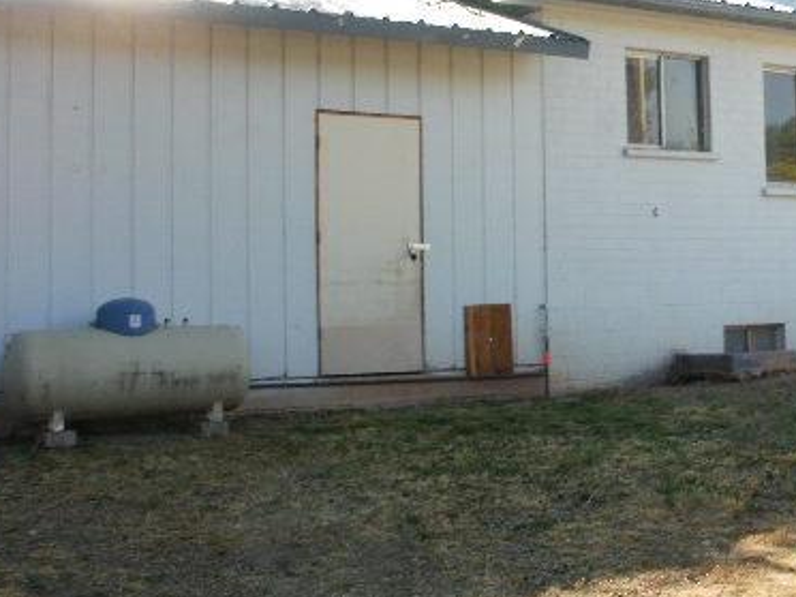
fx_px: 1426
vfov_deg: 23.6
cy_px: 235
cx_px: 655
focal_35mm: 62
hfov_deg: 30.3
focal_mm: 6.3
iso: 100
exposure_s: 1/80
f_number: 5.6
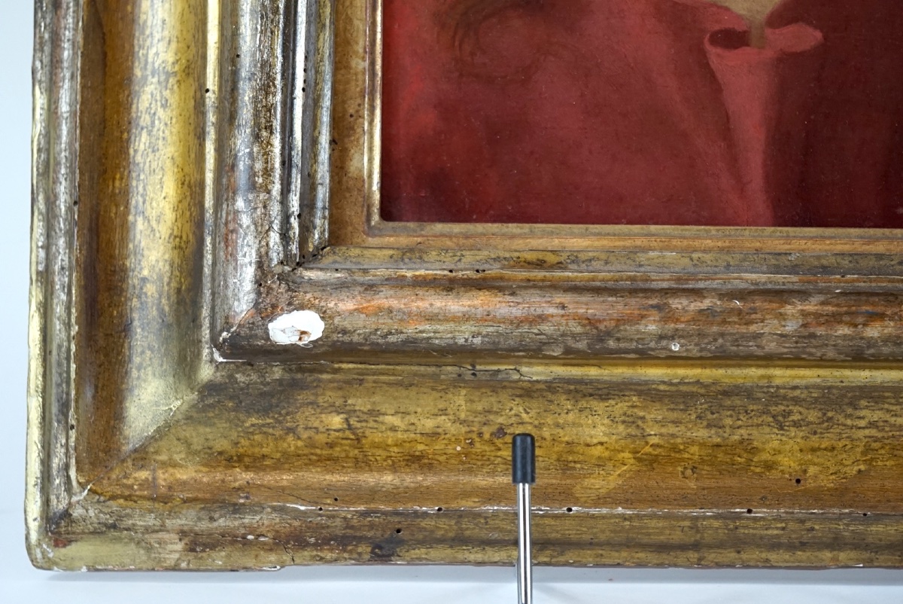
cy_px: 302
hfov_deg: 8.2
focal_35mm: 250
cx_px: 452
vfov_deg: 5.5
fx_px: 6275
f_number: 6.3
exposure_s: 1/320
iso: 1250
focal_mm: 167
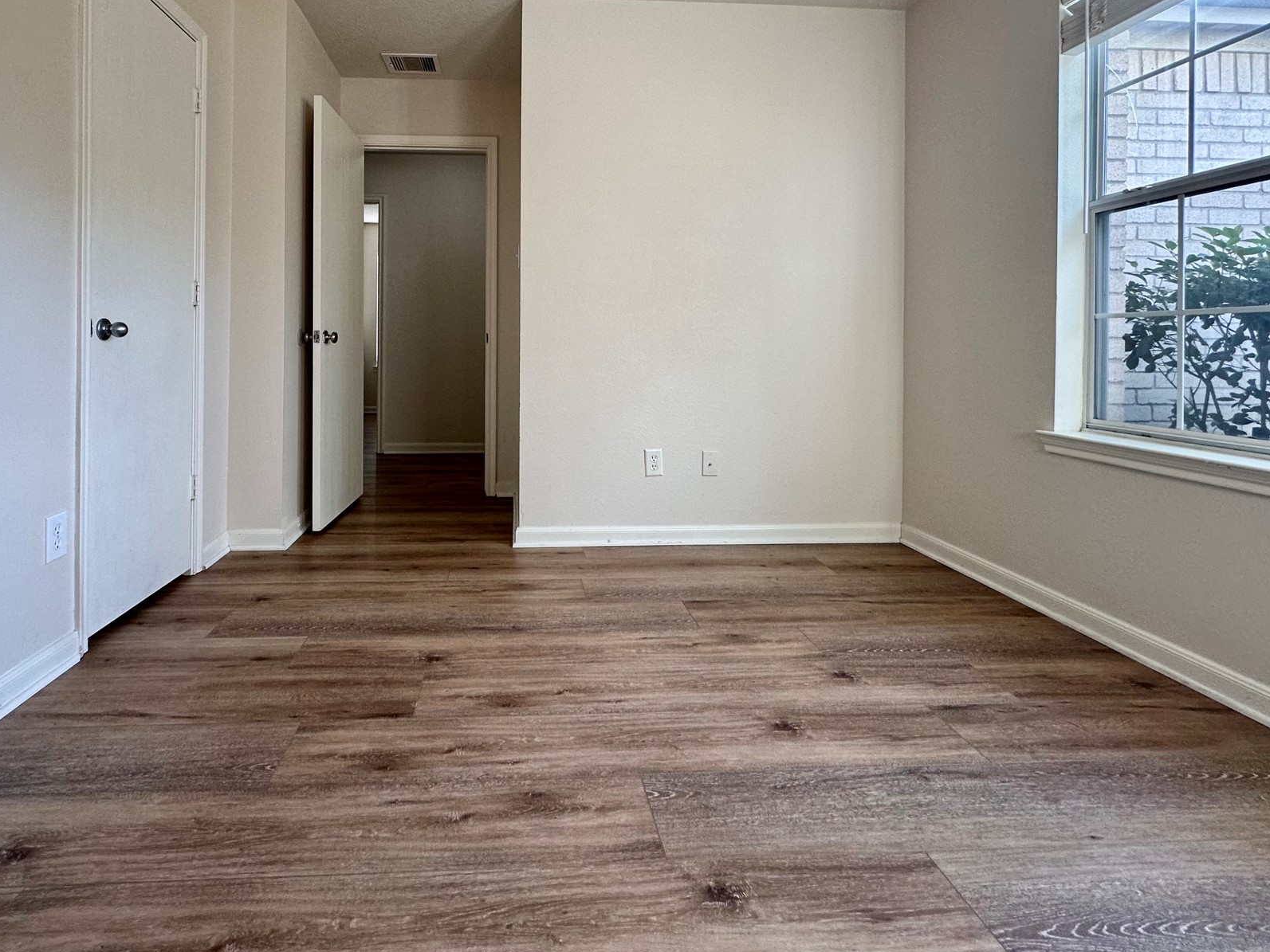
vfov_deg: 70.2
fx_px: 660
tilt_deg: +0.7
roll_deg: -0.4
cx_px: 545
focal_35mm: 18
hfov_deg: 87.2
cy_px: 343
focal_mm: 2.22
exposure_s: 1/120
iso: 125
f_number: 2.2
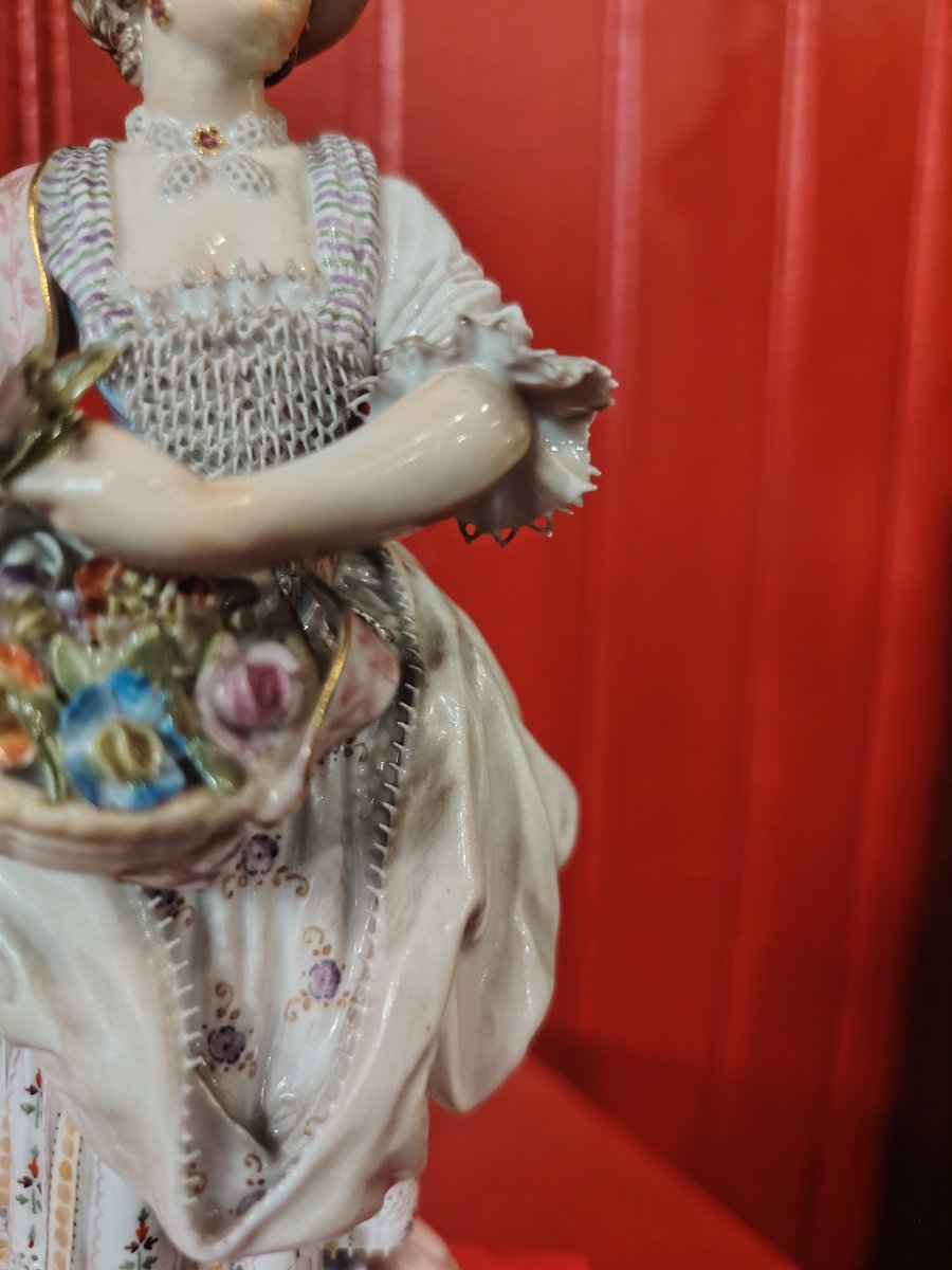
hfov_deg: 56.8
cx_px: 476
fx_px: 880
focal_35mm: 24
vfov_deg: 71.6
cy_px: 635
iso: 741
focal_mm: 5.25
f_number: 1.75
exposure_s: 1/25
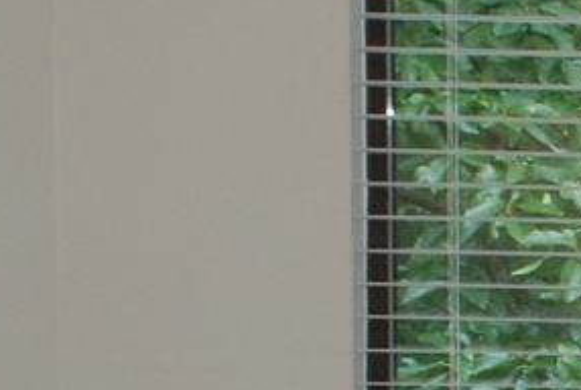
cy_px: 587
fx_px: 3817
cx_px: 1146
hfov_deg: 8.3
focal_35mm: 236
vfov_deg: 5.8
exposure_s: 1/60
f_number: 4
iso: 400
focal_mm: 22
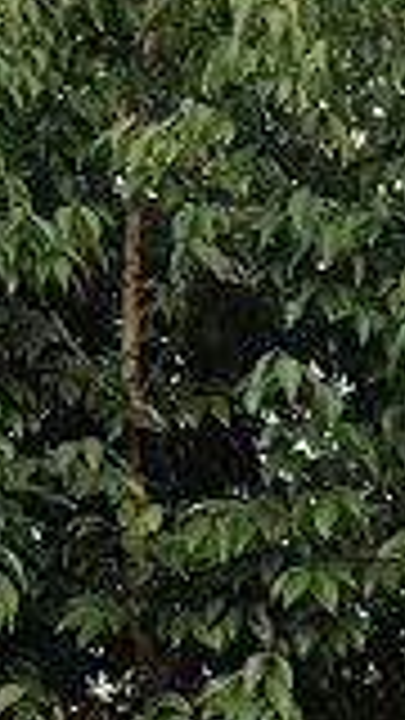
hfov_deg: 6.7
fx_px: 3322
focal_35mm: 174
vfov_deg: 11.7
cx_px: 882
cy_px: 1186
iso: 50
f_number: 1.6
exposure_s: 1/679
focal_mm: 5.84
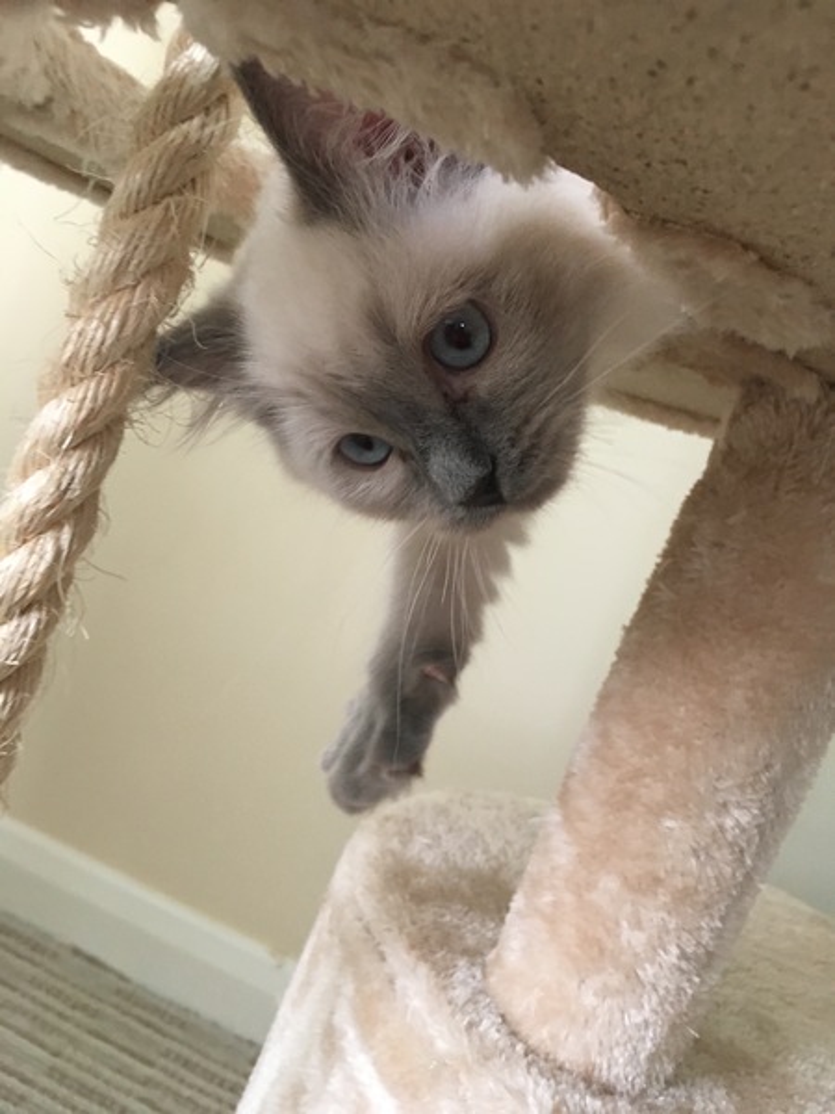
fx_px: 933
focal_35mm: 29
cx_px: 418
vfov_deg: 61.7
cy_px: 557
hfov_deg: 48.2
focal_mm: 4.15
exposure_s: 1/33
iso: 200
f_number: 2.2
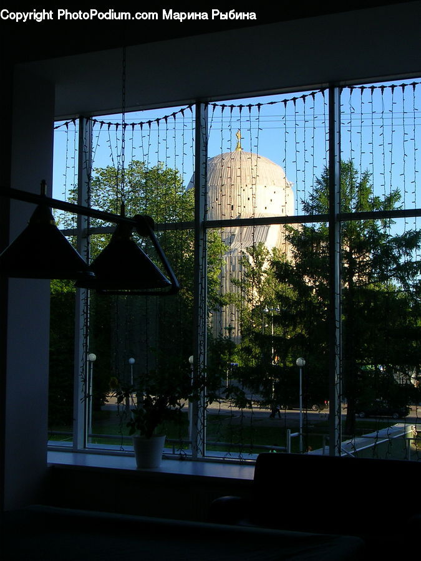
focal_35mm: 56
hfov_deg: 26.1
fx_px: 908
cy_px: 280
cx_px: 210
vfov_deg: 34.3
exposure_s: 1/304
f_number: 3.3
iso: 50
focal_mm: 8.5
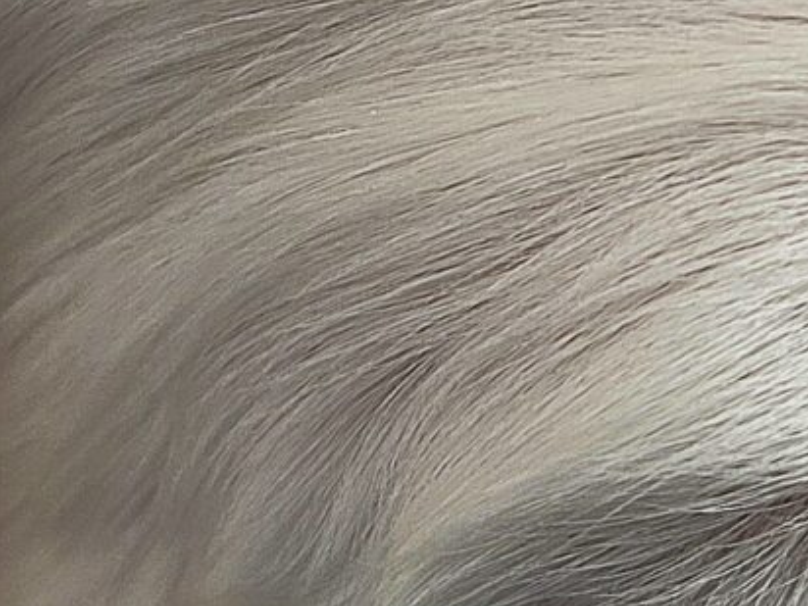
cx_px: 449
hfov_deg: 13.8
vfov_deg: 10.3
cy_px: -2
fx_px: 3338
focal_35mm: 143
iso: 50
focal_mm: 5.4
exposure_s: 1/120
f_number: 1.8
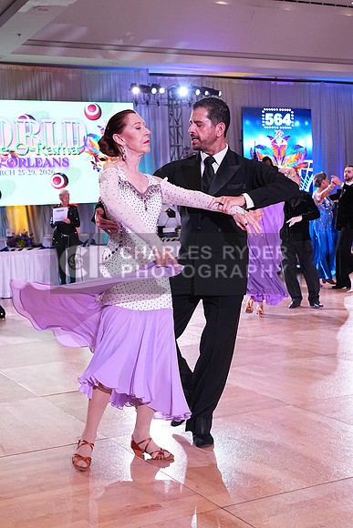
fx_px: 720
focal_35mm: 49
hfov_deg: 27.5
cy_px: 264
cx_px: 176
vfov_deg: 40.3
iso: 3200
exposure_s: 1/320
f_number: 5.6
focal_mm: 33
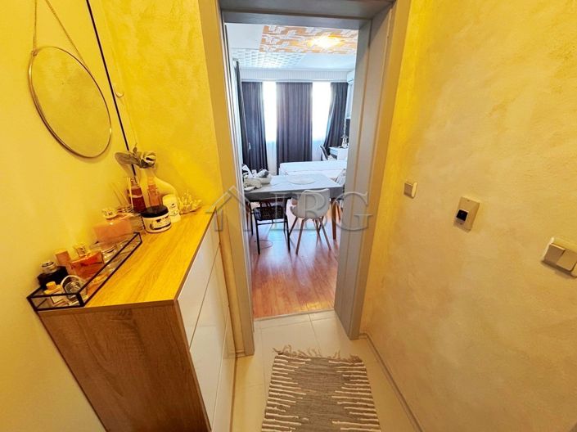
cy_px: 216
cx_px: 288
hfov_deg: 102.1
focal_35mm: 14
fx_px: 233
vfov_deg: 85.6
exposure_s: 1/50
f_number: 2.2
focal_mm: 2.22
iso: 400
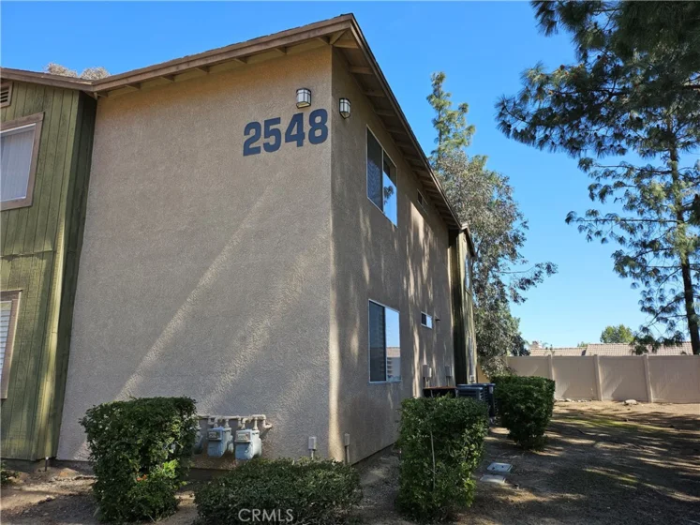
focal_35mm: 24
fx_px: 485
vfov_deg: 56.8
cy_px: 262
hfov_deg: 71.6
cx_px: 350
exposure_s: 1/1517
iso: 50
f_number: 1.8
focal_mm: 5
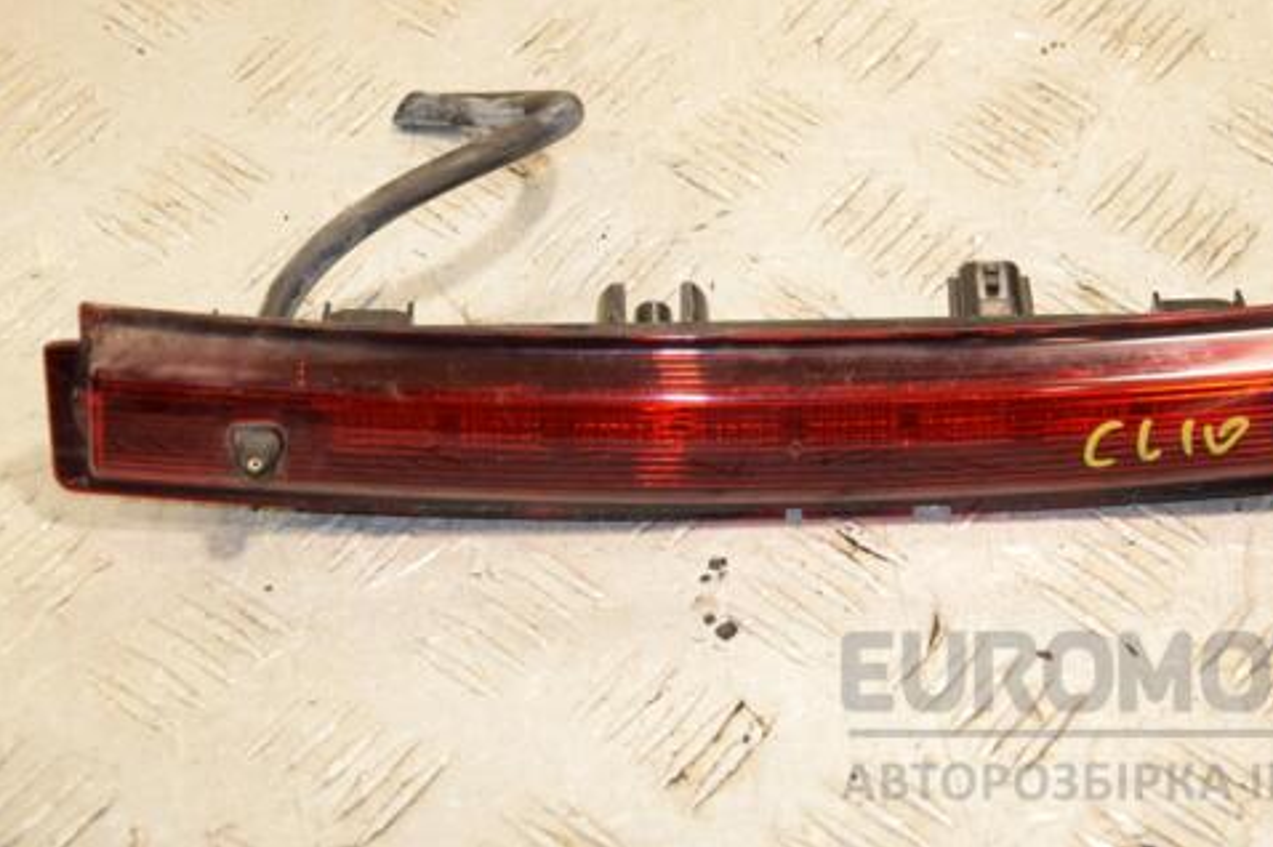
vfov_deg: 13.9
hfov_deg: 20.8
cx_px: 791
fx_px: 3463
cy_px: 317
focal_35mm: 98
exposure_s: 1/200
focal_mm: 52
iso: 800
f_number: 7.1
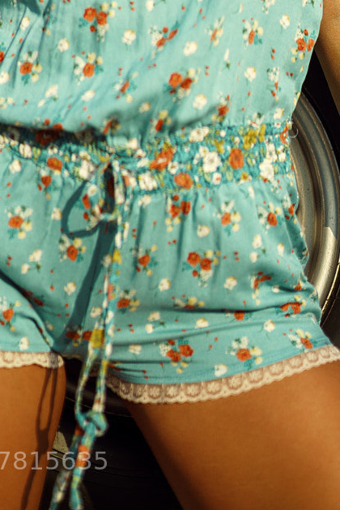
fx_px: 1259
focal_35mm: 89
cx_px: 116
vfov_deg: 21.1
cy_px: -124
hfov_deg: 15.3
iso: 100
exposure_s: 1/6400
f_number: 1.4
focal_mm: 35
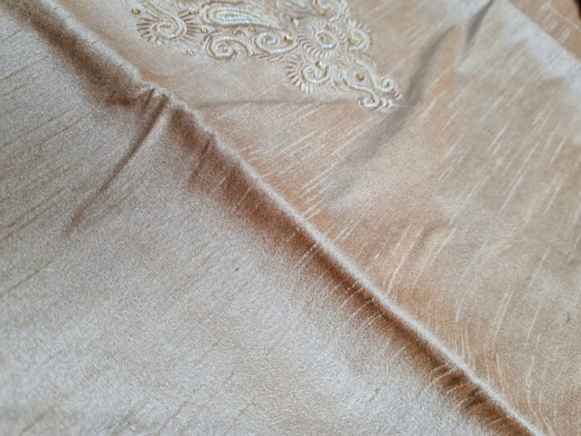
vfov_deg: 53.1
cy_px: 218
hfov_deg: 67.3
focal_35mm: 26
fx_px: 436
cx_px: 290
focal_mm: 5.4
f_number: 1.8
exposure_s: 1/40
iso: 250
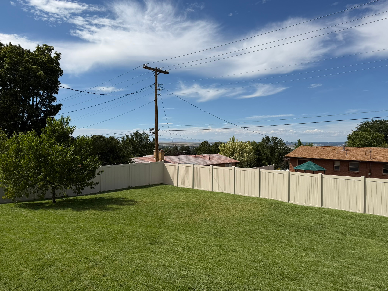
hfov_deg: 71.6
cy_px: 146
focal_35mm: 24
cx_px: 194
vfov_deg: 56.8
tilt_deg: -2.2
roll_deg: -0.9
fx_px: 269
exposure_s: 1/9091
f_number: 1.78
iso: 80
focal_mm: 6.76
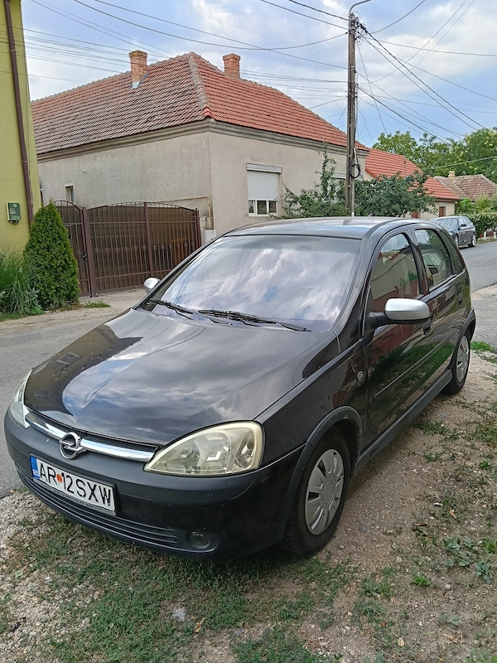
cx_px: 248
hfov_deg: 51.4
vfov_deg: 65.3
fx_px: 517
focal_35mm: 27
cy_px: 332
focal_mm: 3.98
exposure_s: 1/100
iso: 100
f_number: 1.8
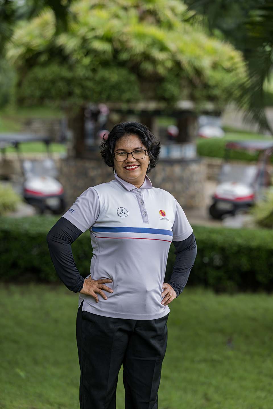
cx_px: 136
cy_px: 204
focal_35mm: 130
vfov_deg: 15.8
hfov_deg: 10.5
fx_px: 1479
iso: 180
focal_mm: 130
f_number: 3.5
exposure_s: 1/250
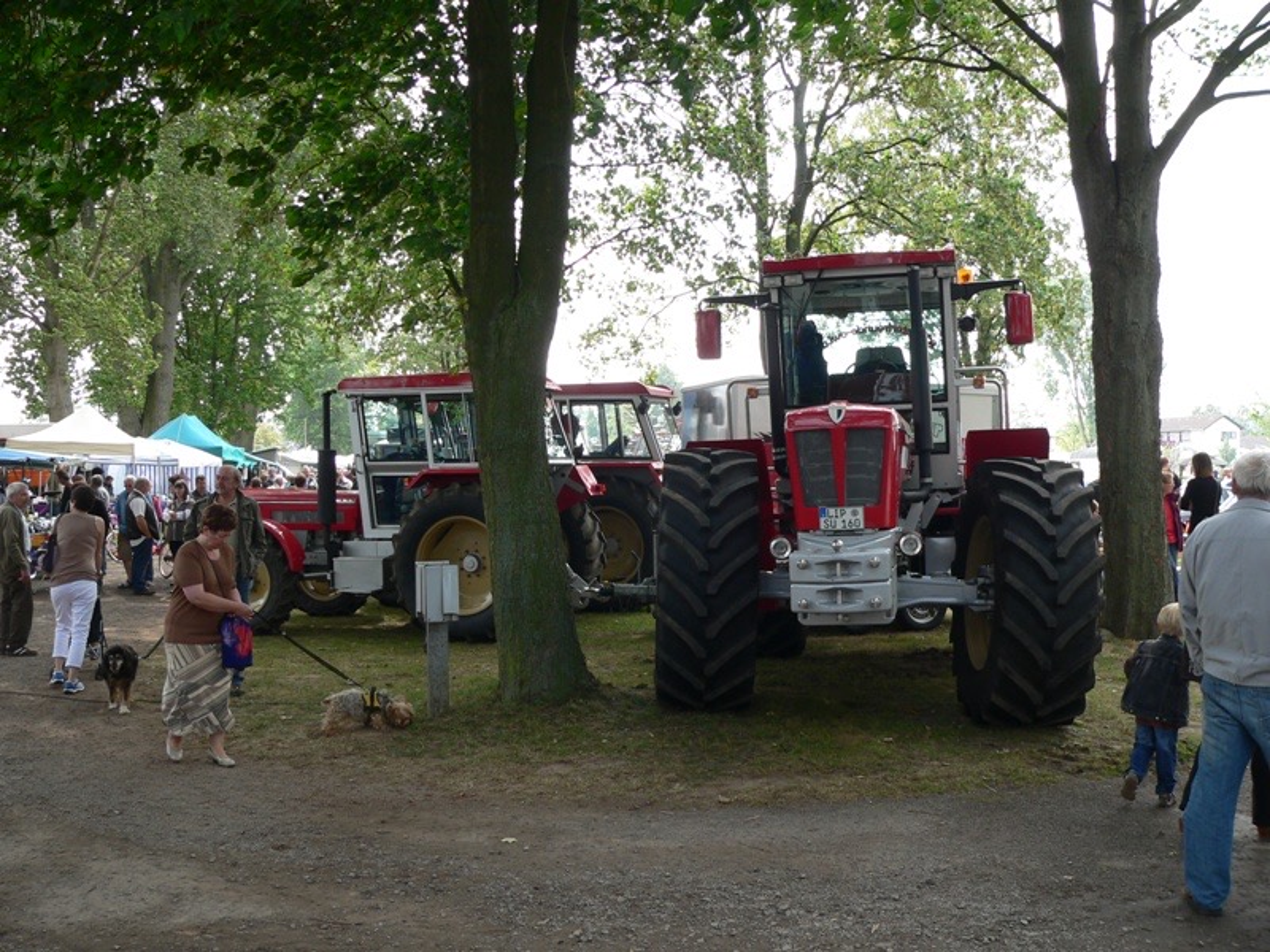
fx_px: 1321
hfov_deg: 51.4
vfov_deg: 39.7
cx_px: 635
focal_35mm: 36
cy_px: 476
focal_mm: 6
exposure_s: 1/125
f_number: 3.7
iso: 80
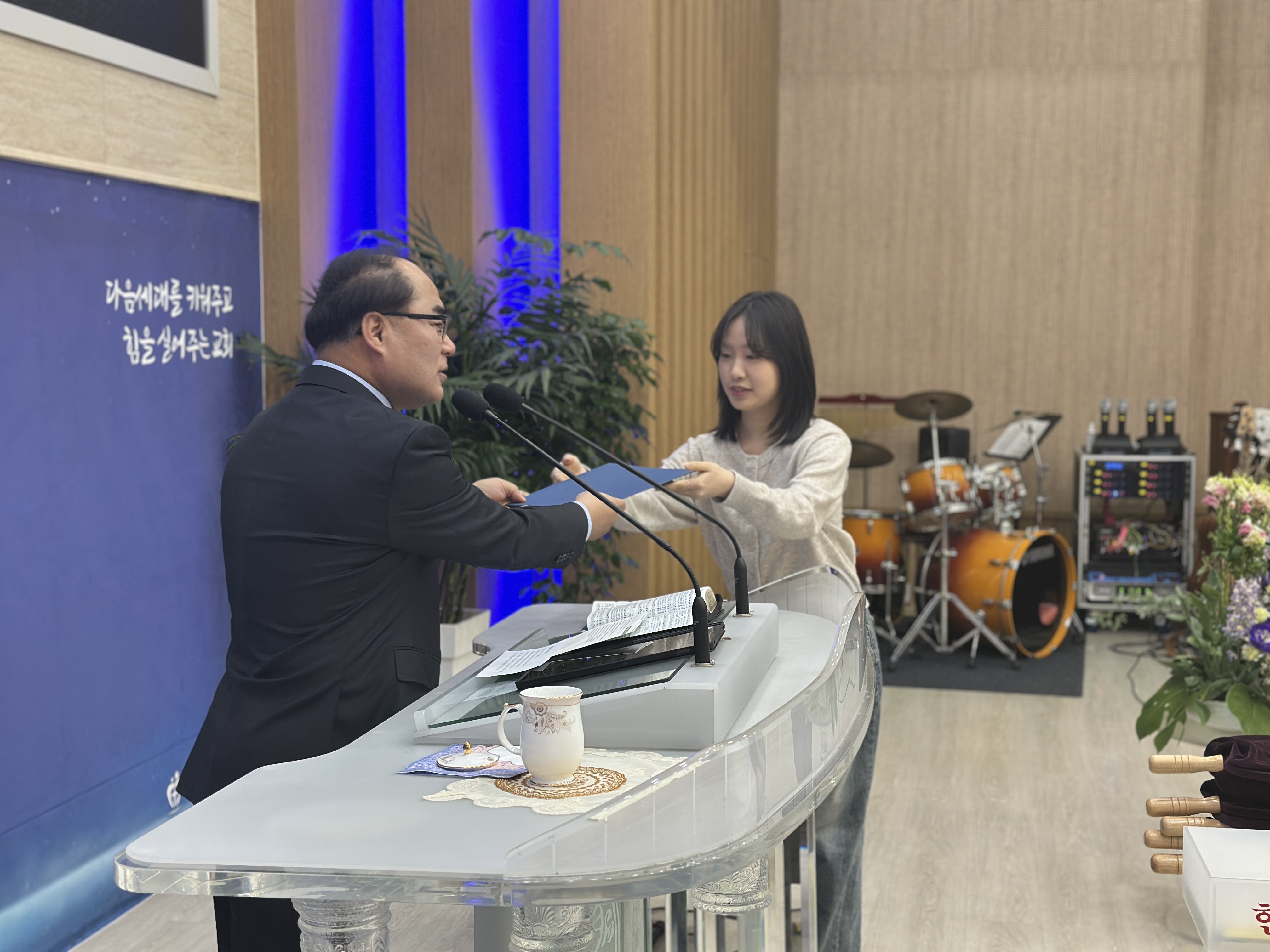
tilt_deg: -4.7
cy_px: 476
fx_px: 1761
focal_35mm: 48
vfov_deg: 30.3
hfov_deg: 39.7
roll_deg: +0.1
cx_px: 635
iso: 160
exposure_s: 1/120
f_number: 1.78
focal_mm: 6.86
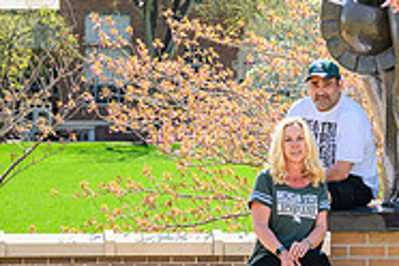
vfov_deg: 6.2
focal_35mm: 222
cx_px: 515
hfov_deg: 9.1
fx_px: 2460
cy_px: 83
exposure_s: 1/1000
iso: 400
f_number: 5.6
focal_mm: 70
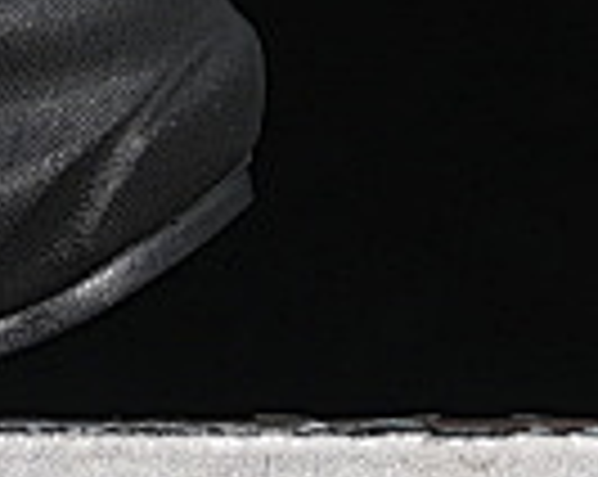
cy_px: -594
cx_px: -1358
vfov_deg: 2.7
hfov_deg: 3.3
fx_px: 10126
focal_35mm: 573
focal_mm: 50
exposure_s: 1/60
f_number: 6.3
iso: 160
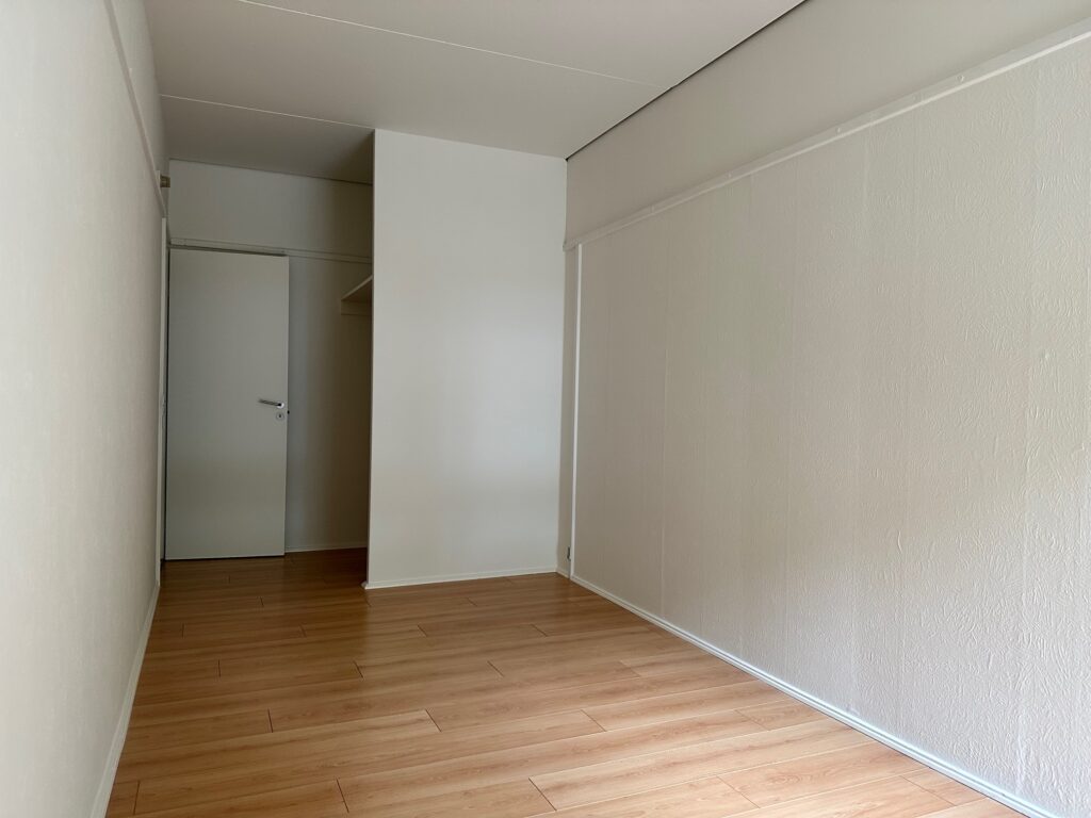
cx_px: 546
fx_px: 756
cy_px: 409
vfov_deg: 56.8
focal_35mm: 24
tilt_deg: -2.1
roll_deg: -1.3
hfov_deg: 71.6
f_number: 1.78
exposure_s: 1/68
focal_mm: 6.86
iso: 250
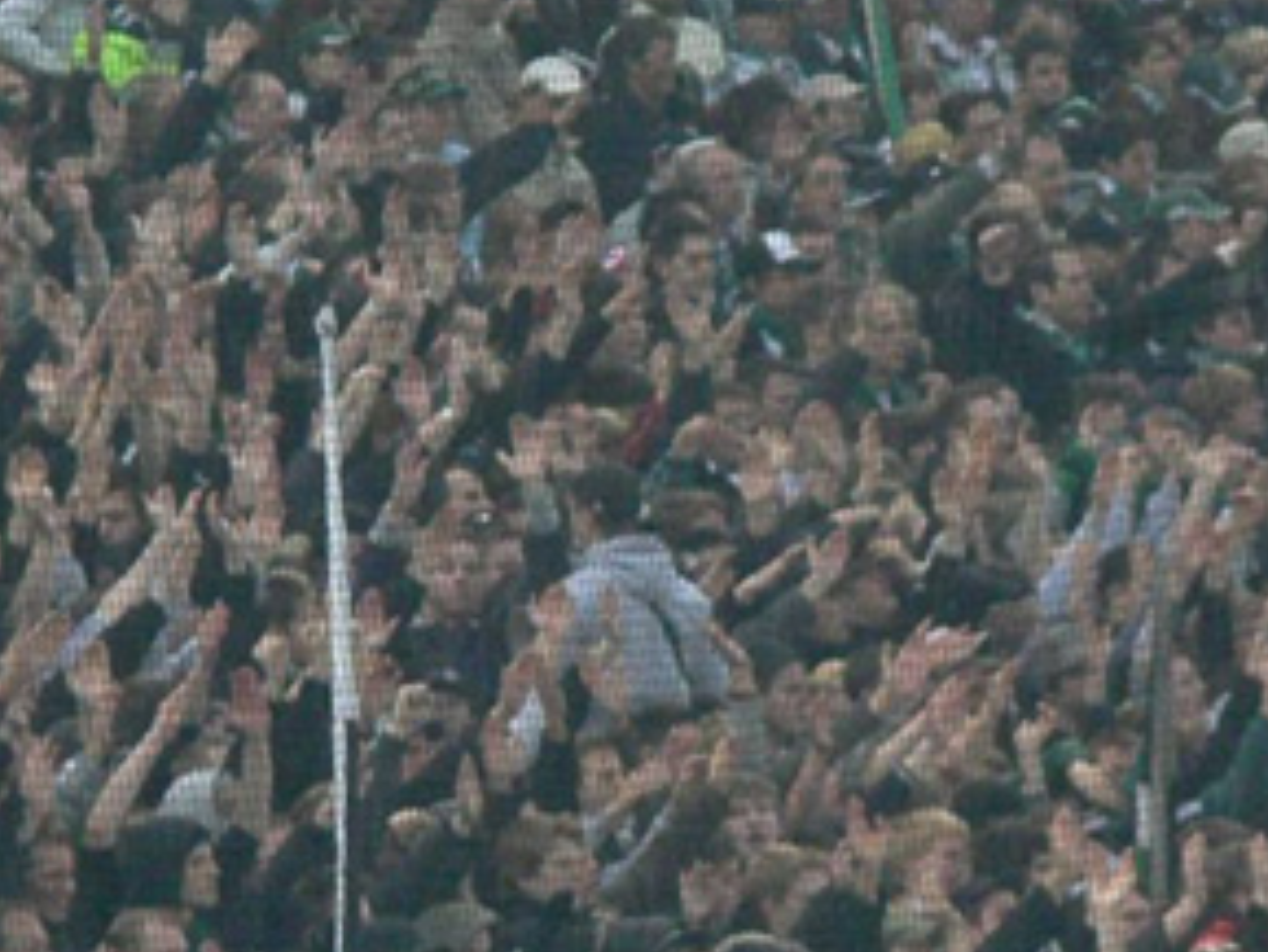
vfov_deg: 2.5
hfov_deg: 3.3
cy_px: 680
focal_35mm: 598
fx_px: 21914
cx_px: 663
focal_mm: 52
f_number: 3.6
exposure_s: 1/80
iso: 400
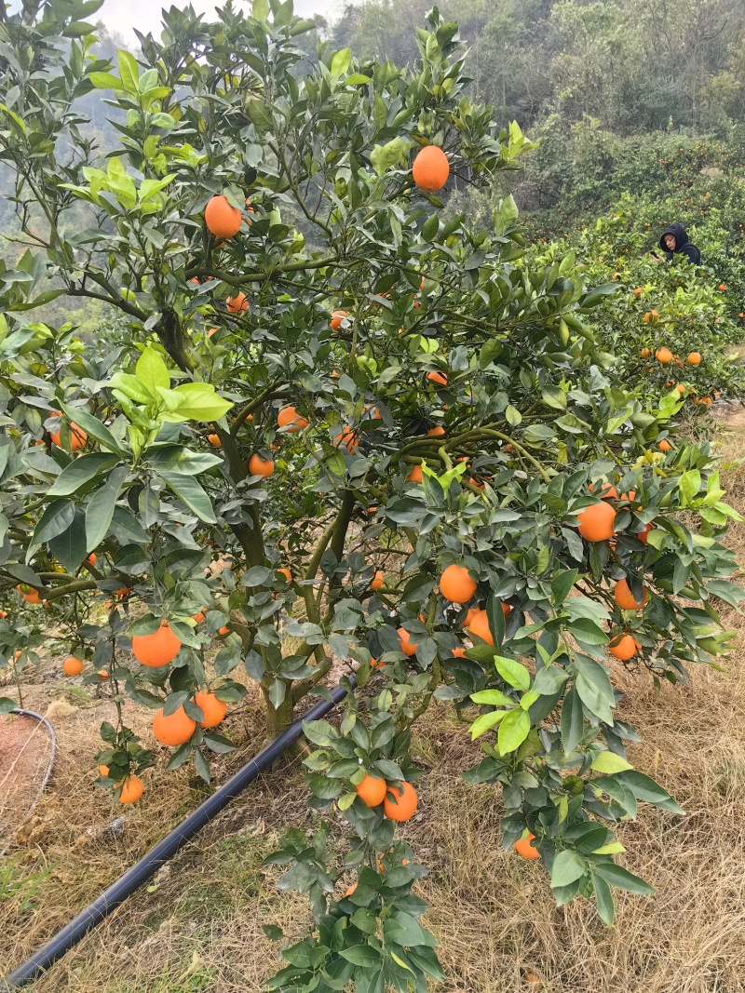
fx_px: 775
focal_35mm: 27
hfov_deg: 51.3
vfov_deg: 65.3
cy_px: 496
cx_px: 372
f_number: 2
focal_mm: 5.75
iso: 50
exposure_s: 1/498
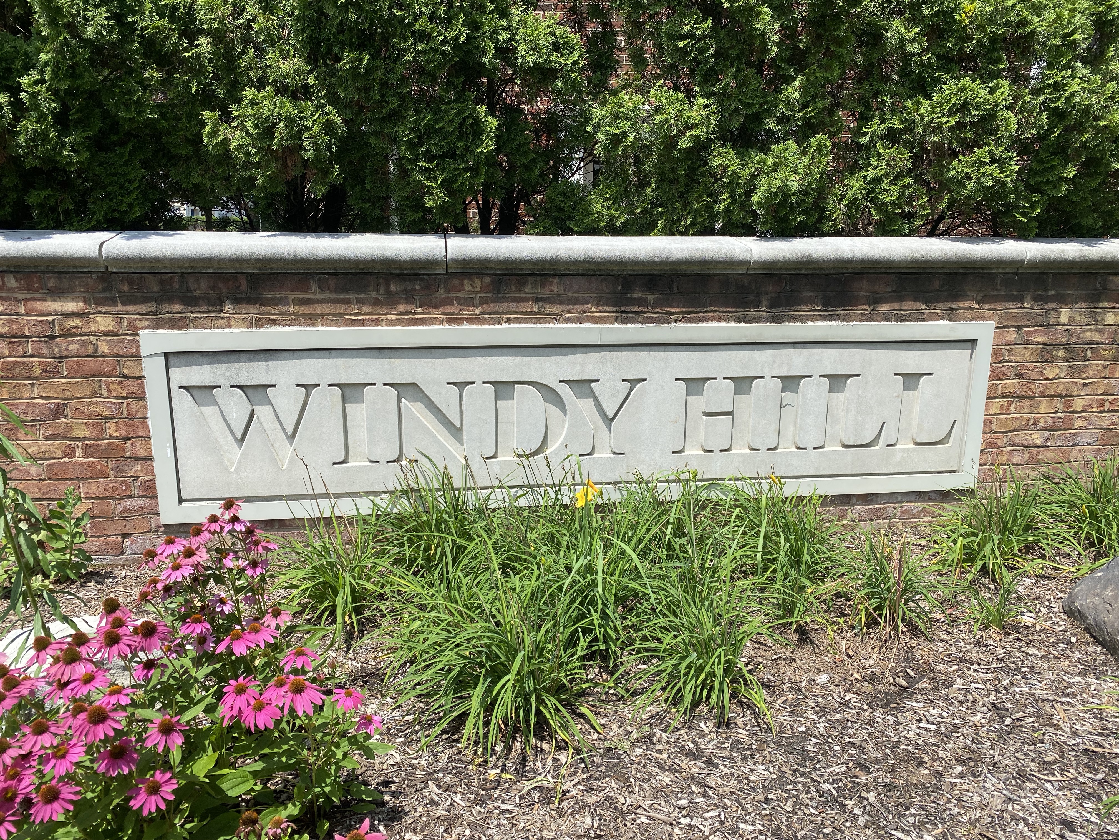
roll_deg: +0.1
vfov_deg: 53.1
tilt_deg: -13.2
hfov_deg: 67.3
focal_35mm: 26
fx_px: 840
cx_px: 560
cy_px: 420
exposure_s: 1/2315
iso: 32
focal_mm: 4.25
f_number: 1.8
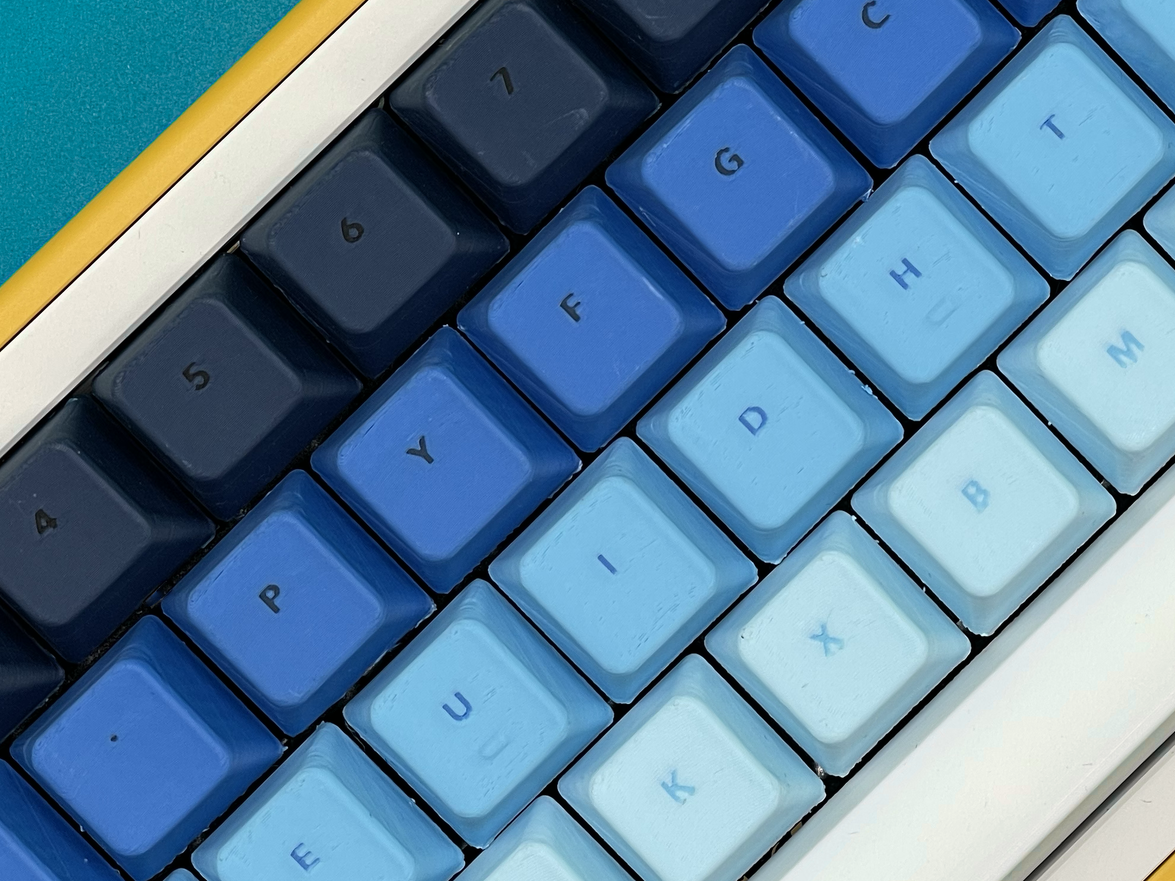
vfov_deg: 13.9
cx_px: 832
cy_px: 182
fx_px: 3598
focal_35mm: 106
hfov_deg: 18.5
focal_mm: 6
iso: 32
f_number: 2
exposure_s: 1/99
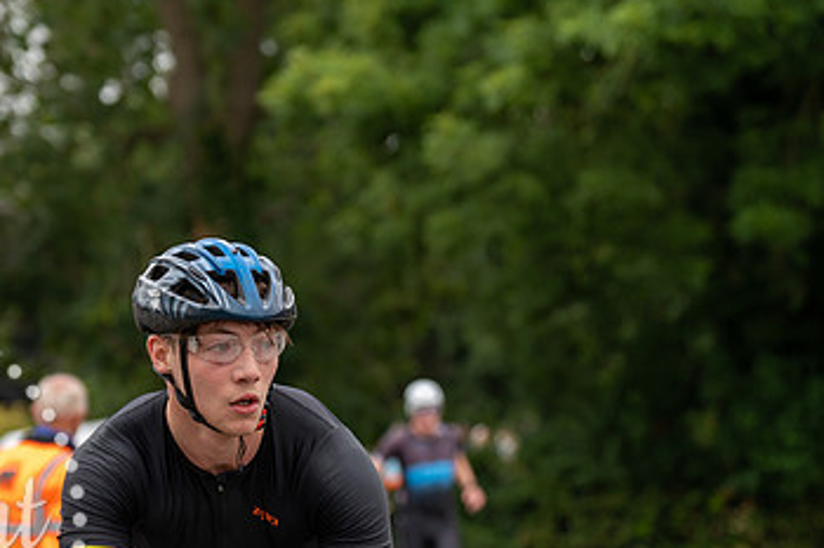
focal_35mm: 141
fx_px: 3226
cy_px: 403
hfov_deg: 14.5
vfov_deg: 9.7
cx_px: 231
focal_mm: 85
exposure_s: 1/400
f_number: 3.2
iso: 320
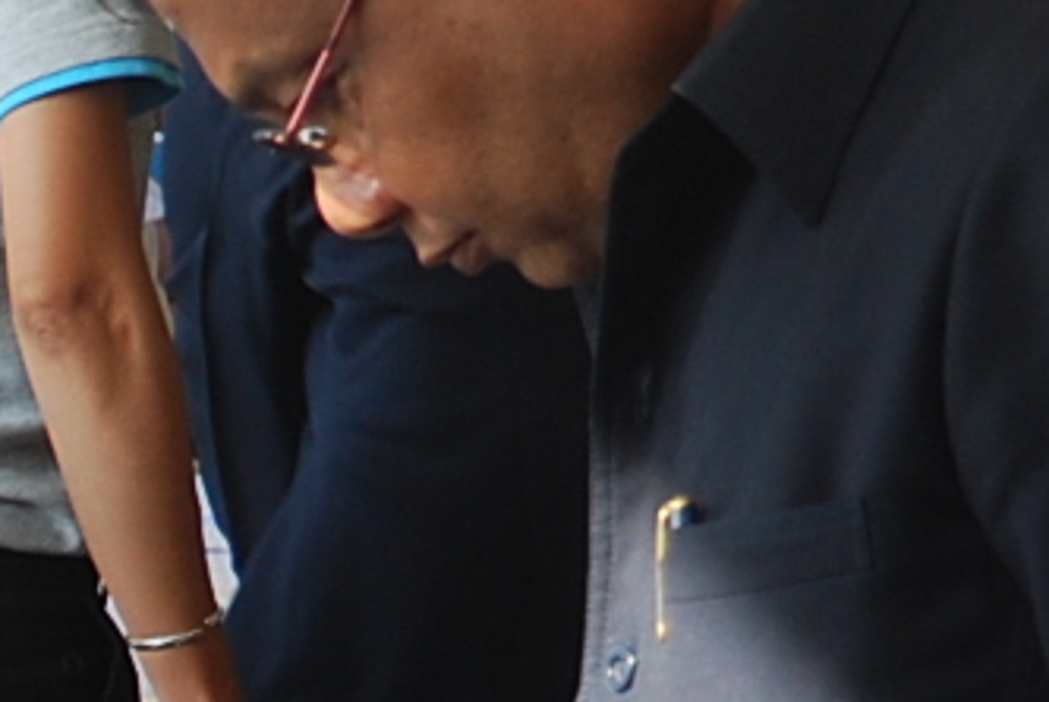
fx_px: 11700
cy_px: -1278
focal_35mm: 401
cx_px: 2208
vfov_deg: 3.4
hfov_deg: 5.0
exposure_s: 1/80
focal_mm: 46
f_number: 7.1
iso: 200
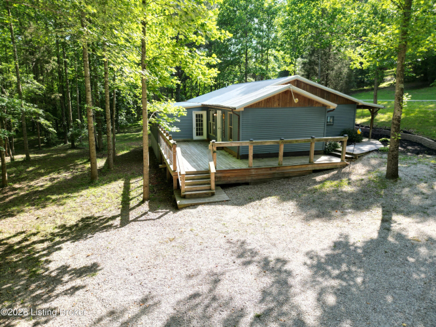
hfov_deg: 71.6
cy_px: 164
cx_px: 218
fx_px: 302
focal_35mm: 24
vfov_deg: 56.8
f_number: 1.7
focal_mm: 6.72
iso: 110
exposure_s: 1/725
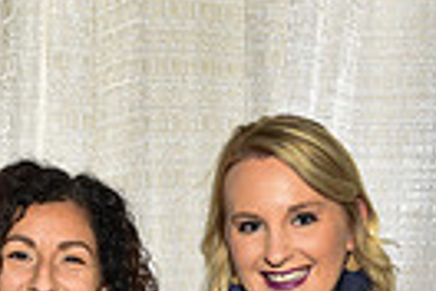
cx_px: 340
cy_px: 603
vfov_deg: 9.9
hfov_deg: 16.0
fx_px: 1538
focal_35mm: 127
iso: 200
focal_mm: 29
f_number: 5
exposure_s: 1/60
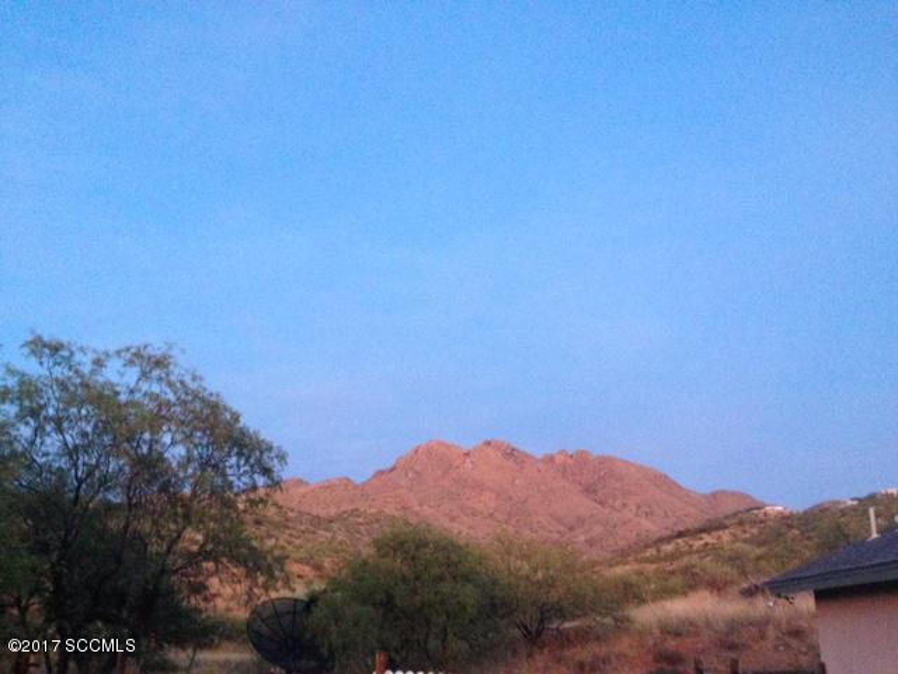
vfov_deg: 42.9
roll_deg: -2.1
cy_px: 337
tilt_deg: +19.1
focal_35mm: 33
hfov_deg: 55.4
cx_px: 449
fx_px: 856
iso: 400
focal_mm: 4.12
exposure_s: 1/20
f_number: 2.4
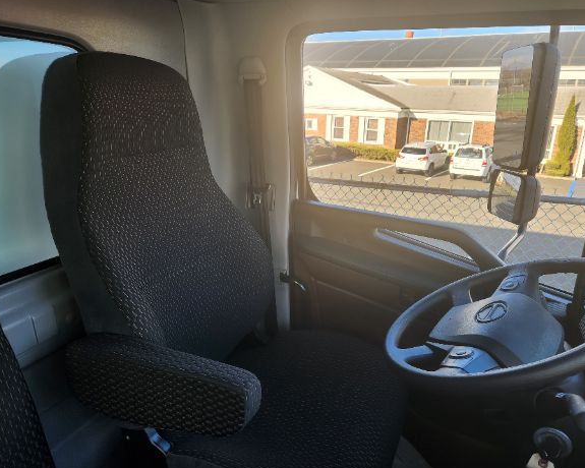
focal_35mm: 25
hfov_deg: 68.0
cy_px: 230
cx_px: 317
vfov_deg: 56.8
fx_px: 433
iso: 20
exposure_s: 1/180
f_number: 1.8
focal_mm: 5.4
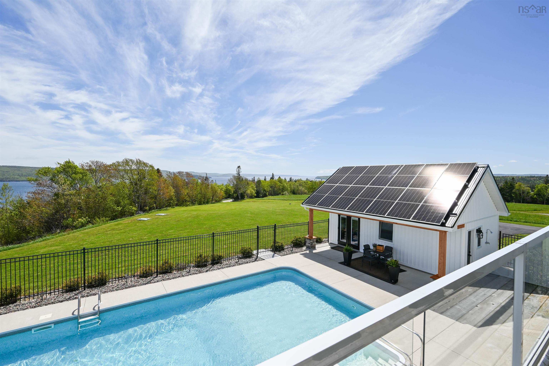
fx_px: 244
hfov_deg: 96.7
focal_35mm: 16
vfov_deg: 73.8
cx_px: 274
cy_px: 183
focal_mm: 16
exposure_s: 1/640
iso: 100
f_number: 9
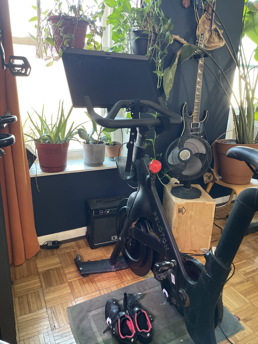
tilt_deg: -16.2
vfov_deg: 67.3
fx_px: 258
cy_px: 172
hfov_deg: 53.1
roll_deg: -1.8
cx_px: 129
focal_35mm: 26
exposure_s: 1/40
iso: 400
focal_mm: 5.1
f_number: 1.6
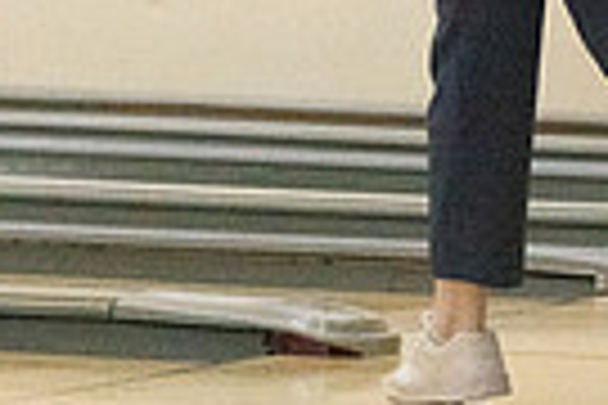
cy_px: -362
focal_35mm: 394
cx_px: 414
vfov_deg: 3.5
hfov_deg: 5.2
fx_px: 6654
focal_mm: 92
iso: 10000
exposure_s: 1/1250
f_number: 4.5
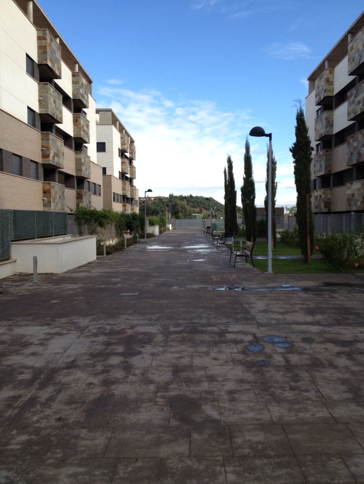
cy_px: 242
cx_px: 182
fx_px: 491
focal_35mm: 35
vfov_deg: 52.6
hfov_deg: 40.7
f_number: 2.4
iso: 80
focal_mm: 4.28
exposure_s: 1/905
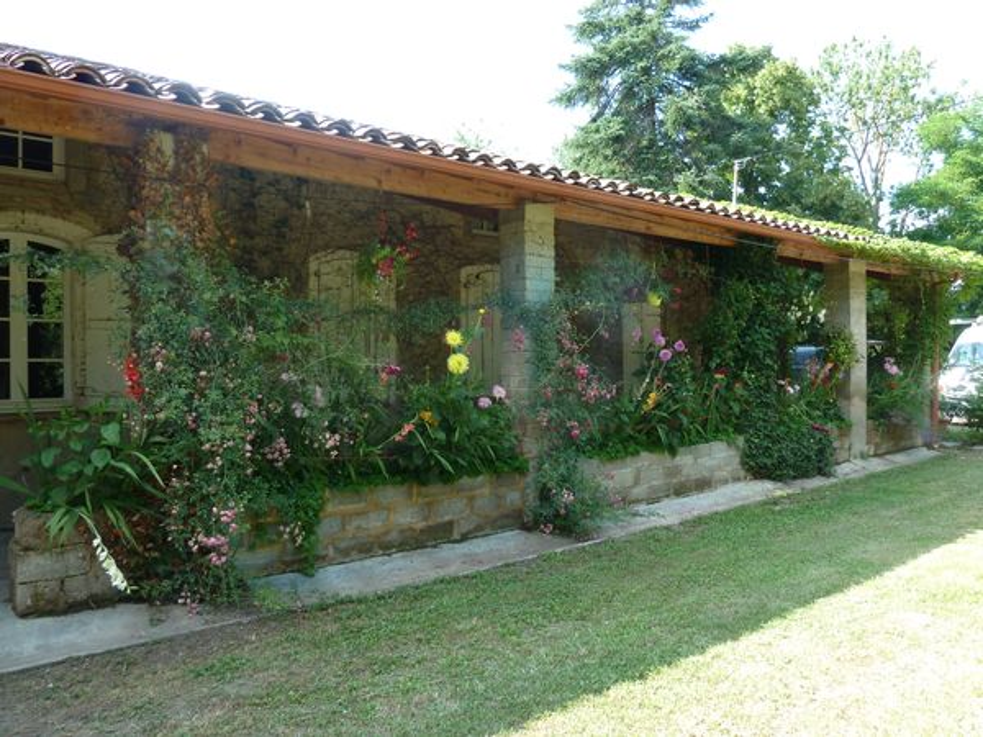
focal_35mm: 25
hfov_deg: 69.4
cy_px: 368
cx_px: 492
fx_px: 710
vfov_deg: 54.9
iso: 80
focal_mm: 4.1
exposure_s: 1/100
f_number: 3.3
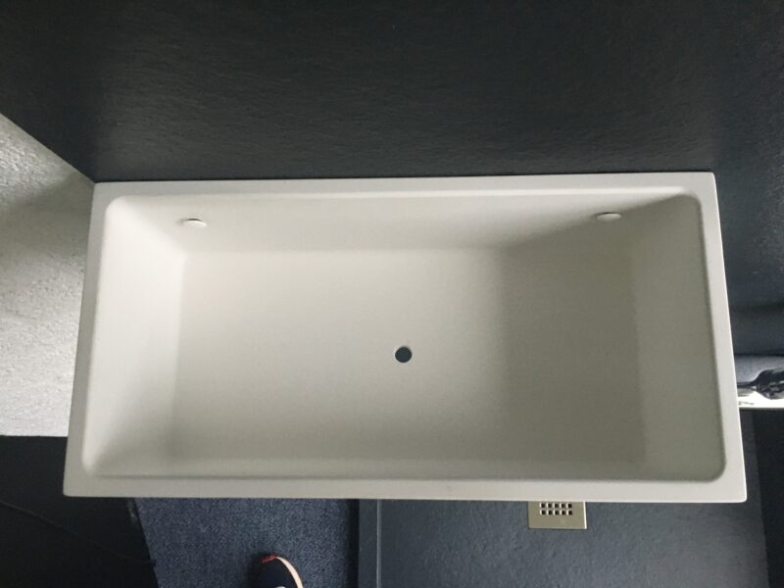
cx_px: 392
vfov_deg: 48.2
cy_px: 294
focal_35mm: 29
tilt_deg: -77.5
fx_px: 657
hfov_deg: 61.7
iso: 250
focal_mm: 4.15
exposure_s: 1/33
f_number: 2.2
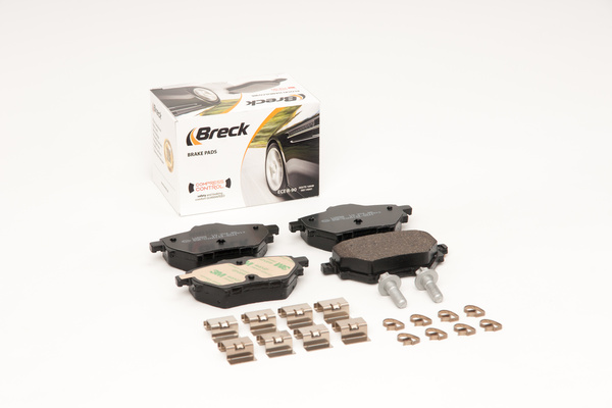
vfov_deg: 15.2
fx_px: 1530
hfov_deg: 22.6
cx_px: 306
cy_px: 204
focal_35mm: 90
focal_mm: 60
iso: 100
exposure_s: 1/200
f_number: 11
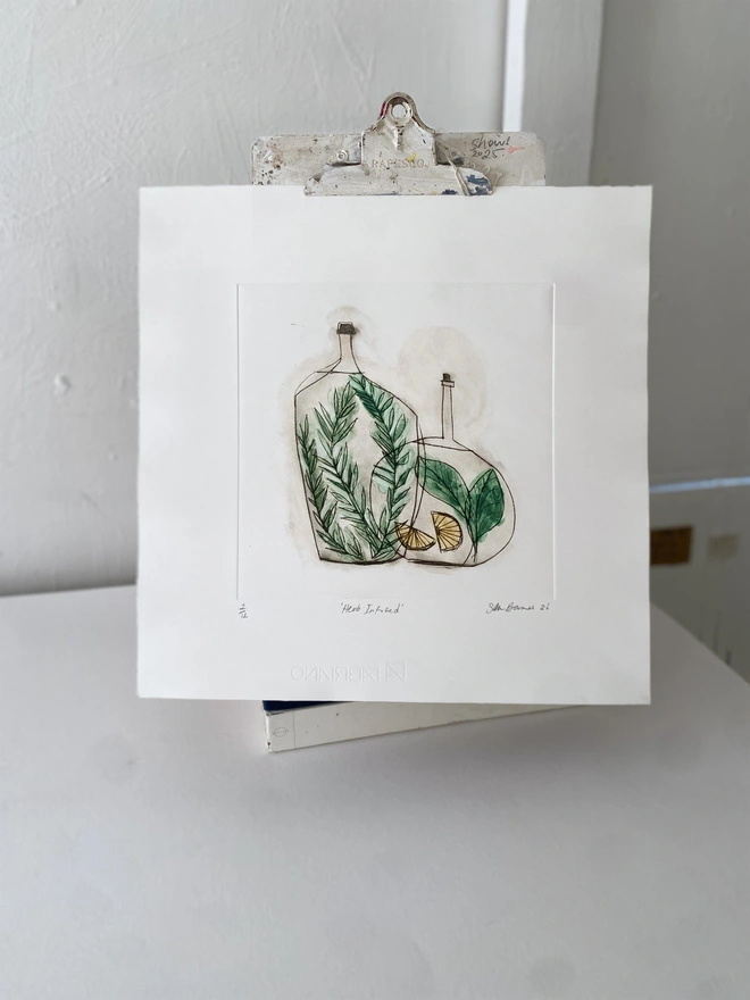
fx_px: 751
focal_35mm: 26
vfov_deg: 67.3
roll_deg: +1.6
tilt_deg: -18.8
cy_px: 500
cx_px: 375
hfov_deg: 53.1
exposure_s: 1/333
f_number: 1.8
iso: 32
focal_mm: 4.25
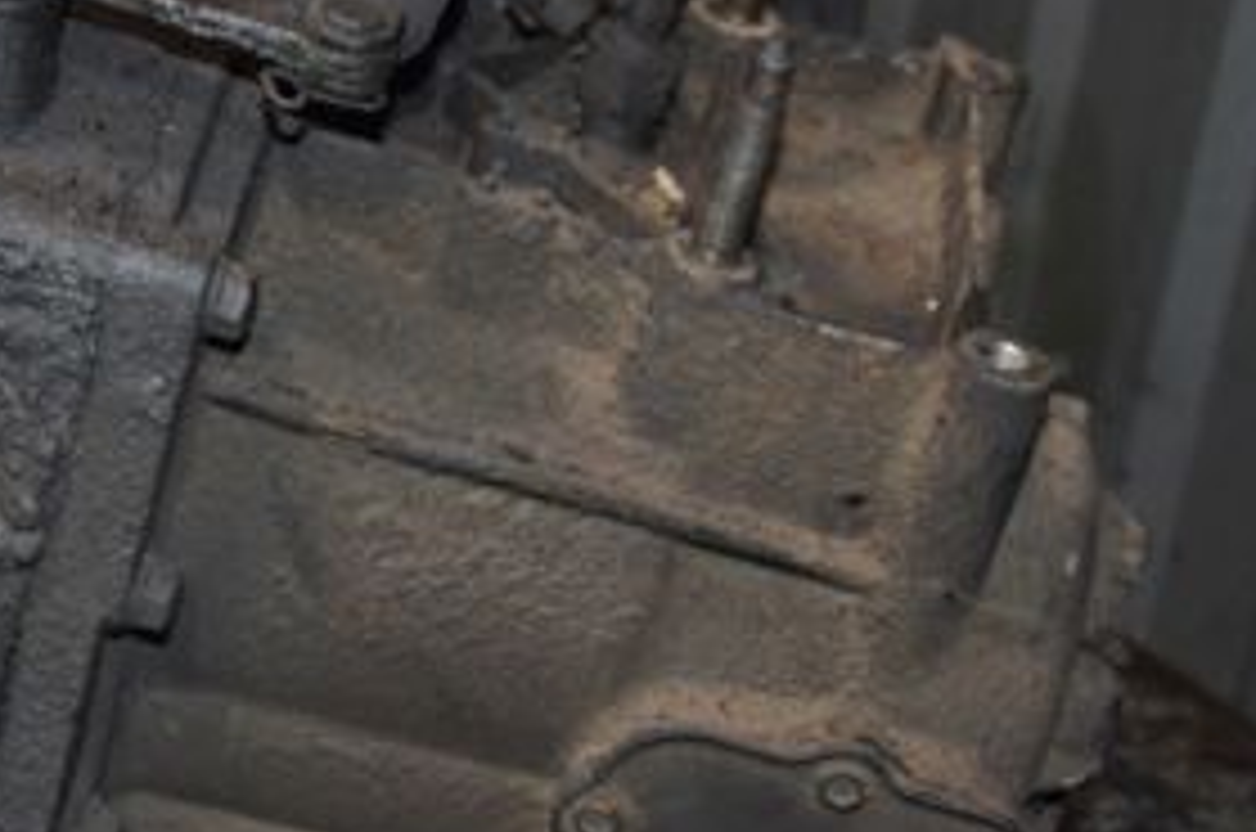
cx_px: 257
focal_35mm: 86
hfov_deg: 23.3
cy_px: 405
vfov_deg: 15.8
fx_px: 3000
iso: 800
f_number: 4
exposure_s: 1/100
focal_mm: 25
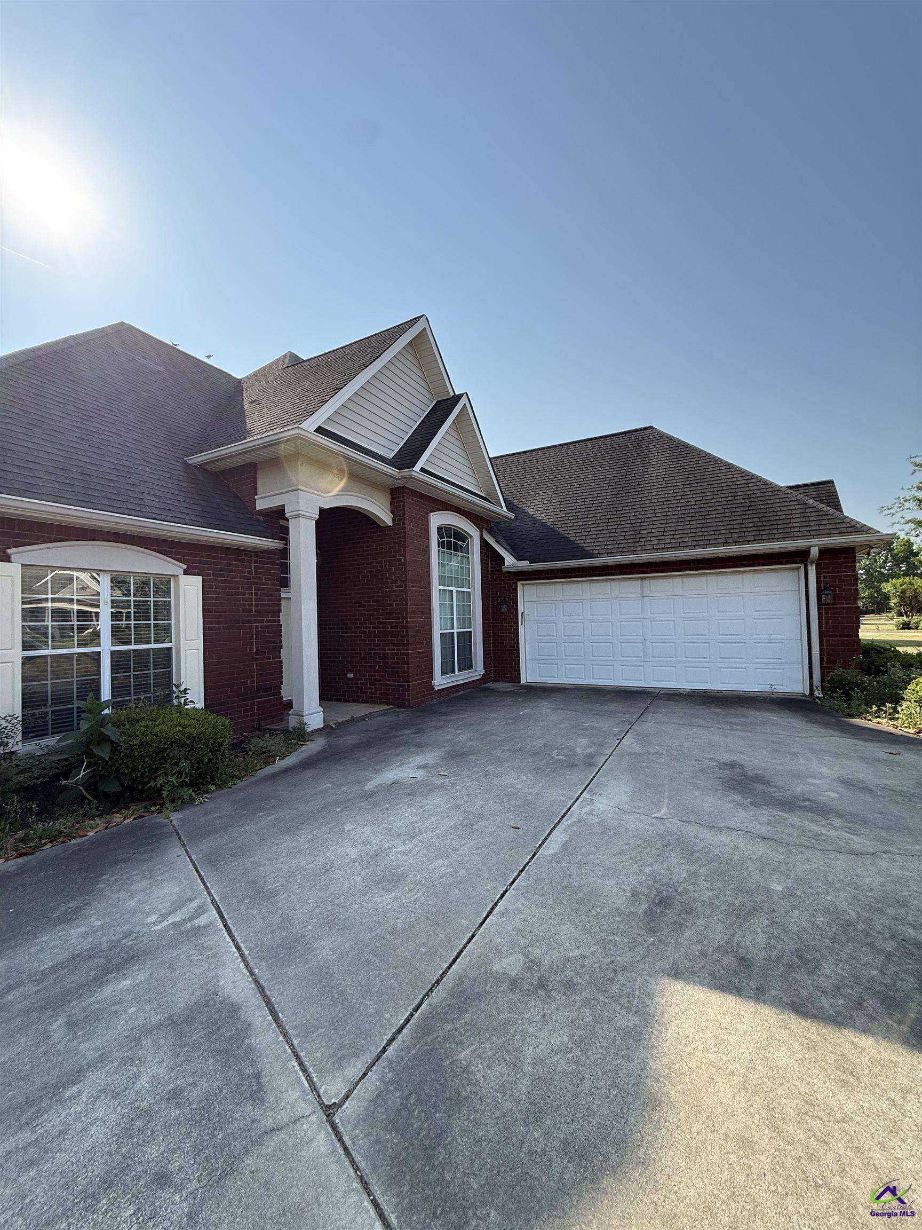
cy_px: 615
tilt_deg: +1.3
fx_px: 497
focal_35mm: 14
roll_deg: +1.2
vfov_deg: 102.1
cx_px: 461
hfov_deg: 85.7
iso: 64
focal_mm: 2.22
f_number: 2.2
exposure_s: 1/853
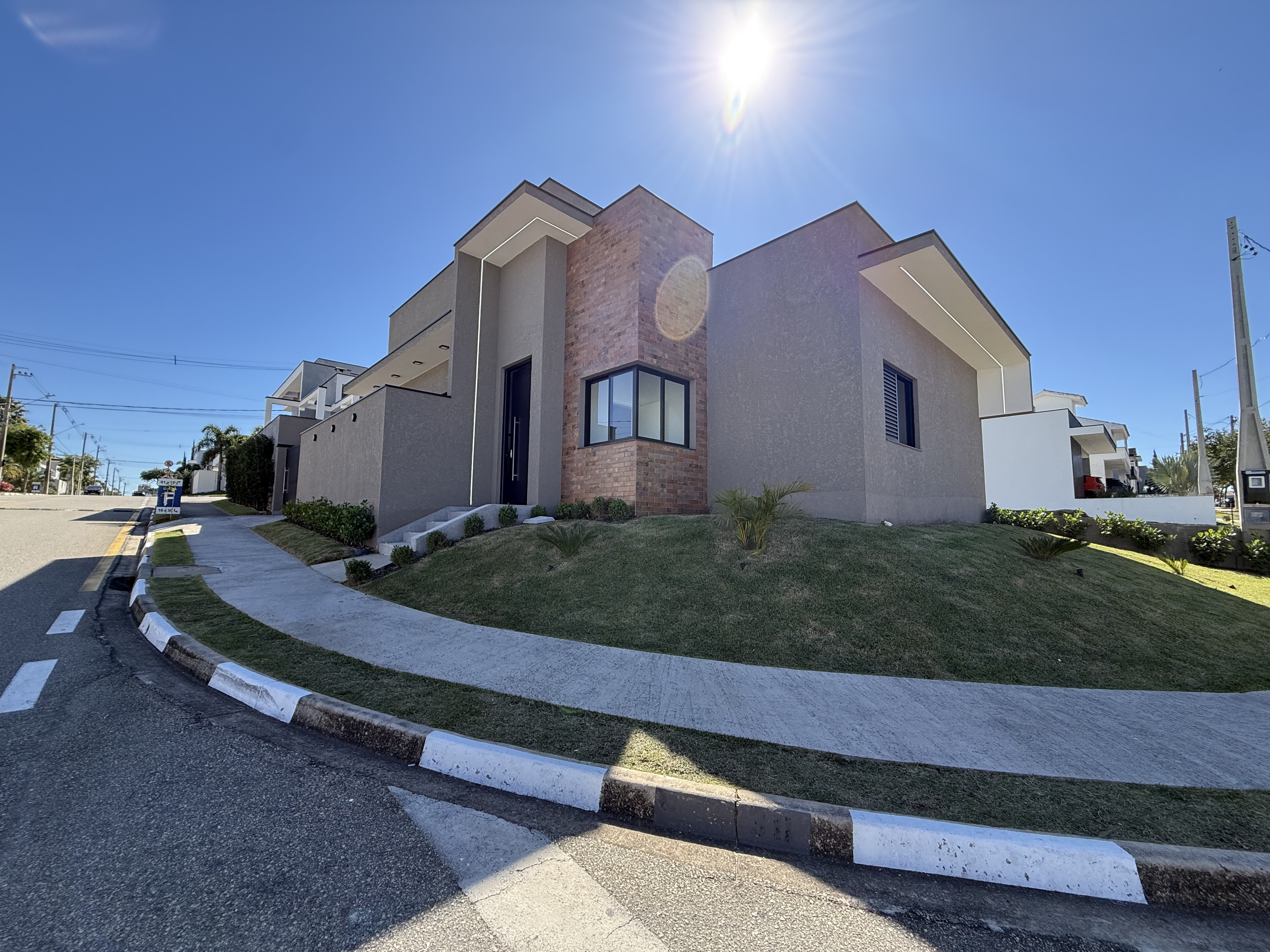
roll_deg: -0.6
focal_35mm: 14
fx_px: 514
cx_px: 635
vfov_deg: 85.7
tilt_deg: +6.8
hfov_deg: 102.1
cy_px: 476
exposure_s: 1/876
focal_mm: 2.22
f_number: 2.2
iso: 64
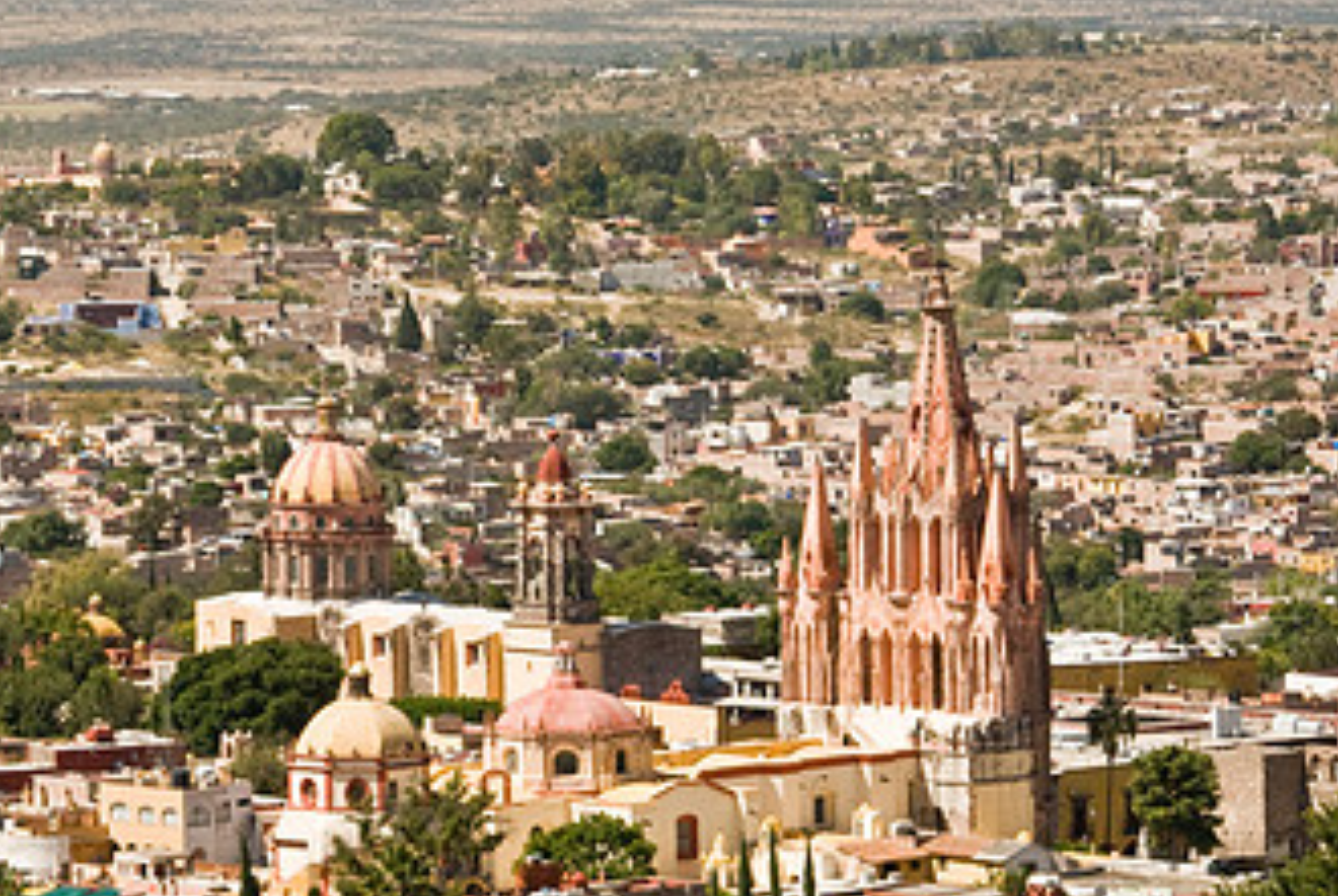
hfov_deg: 8.7
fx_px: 8820
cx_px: 276
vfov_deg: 5.8
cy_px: 507
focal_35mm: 237
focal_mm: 90
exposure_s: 1/125
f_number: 16
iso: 400
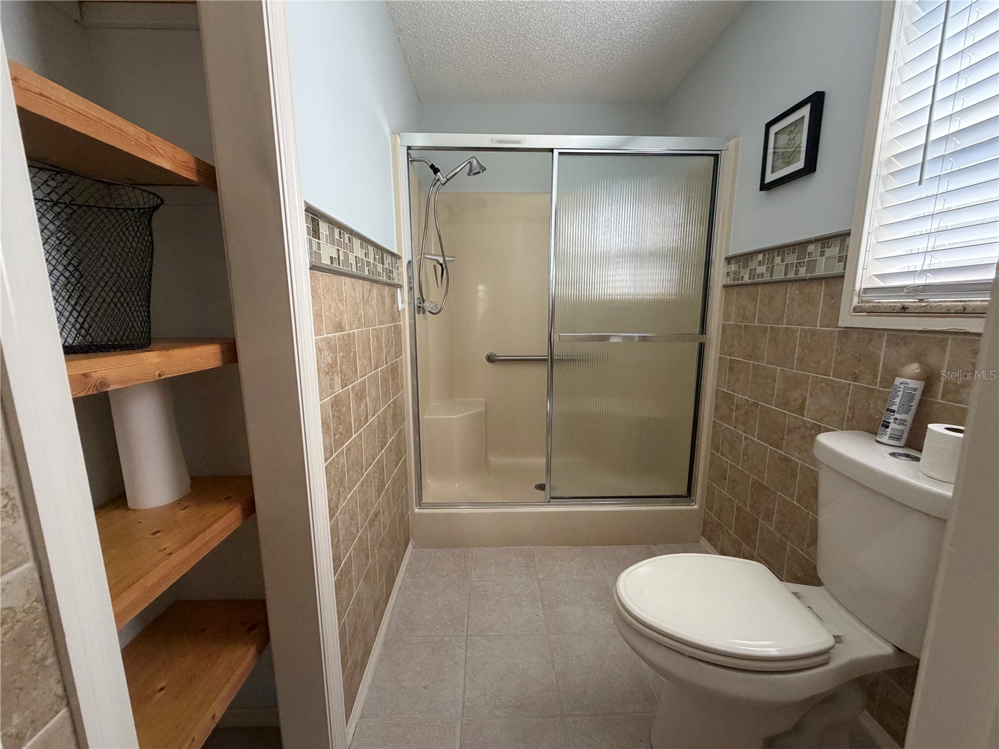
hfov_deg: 102.1
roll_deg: +1.0
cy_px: 374
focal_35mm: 14
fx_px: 404
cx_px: 500
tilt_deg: -9.1
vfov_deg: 85.7
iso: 320
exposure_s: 1/109
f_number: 2.2
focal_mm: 2.22
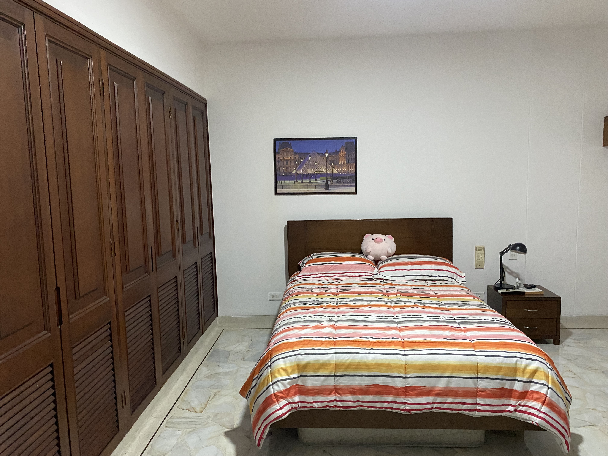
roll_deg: +1.8
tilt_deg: -6.7
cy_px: 228
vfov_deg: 53.1
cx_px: 304
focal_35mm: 26
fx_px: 457
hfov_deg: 67.3
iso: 500
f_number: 1.8
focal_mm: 4.25
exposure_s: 1/60
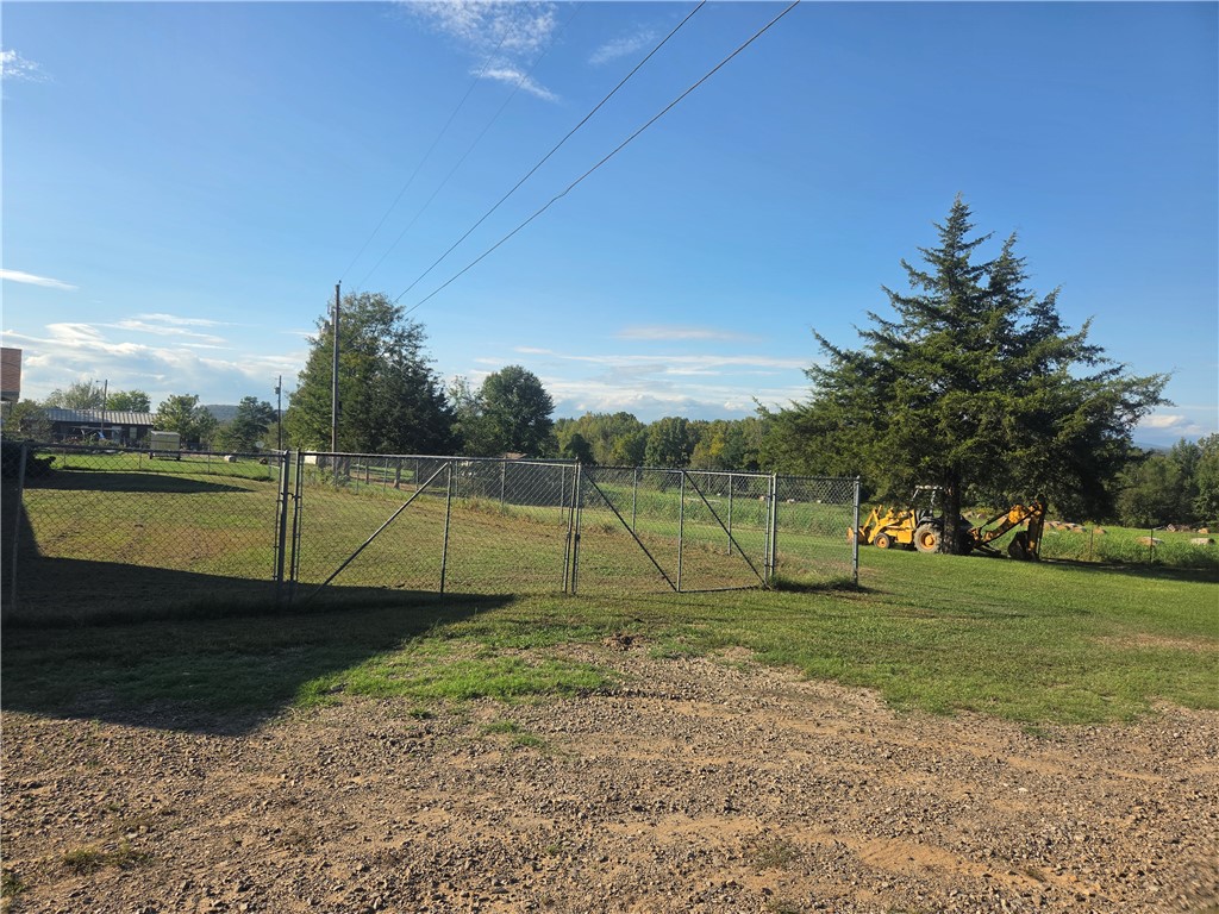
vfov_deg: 58.9
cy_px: 457
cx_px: 610
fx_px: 810
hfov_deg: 73.9
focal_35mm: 23
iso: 80
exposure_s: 1/3637
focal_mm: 5.4
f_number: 1.8
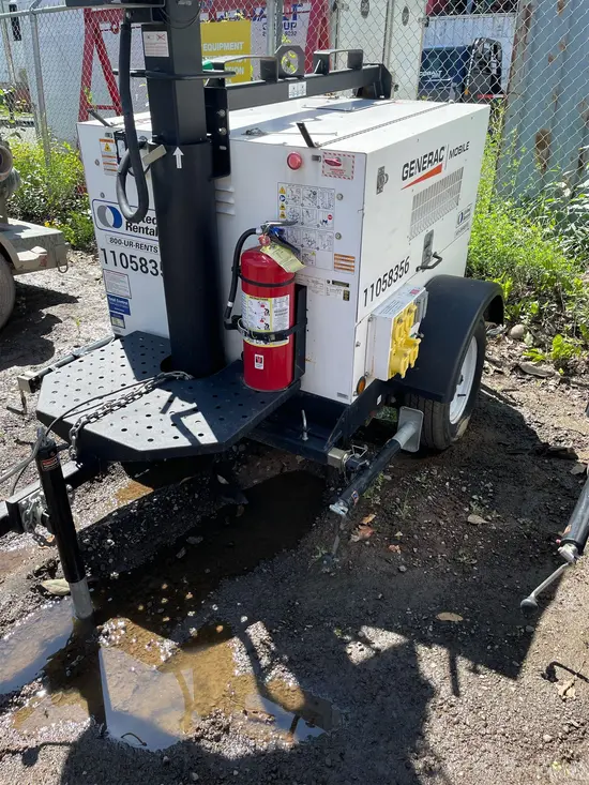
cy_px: 392
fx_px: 590
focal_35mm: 26
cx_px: 294
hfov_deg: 53.1
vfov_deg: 67.3
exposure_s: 1/1490
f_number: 1.6
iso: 50
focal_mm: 4.2
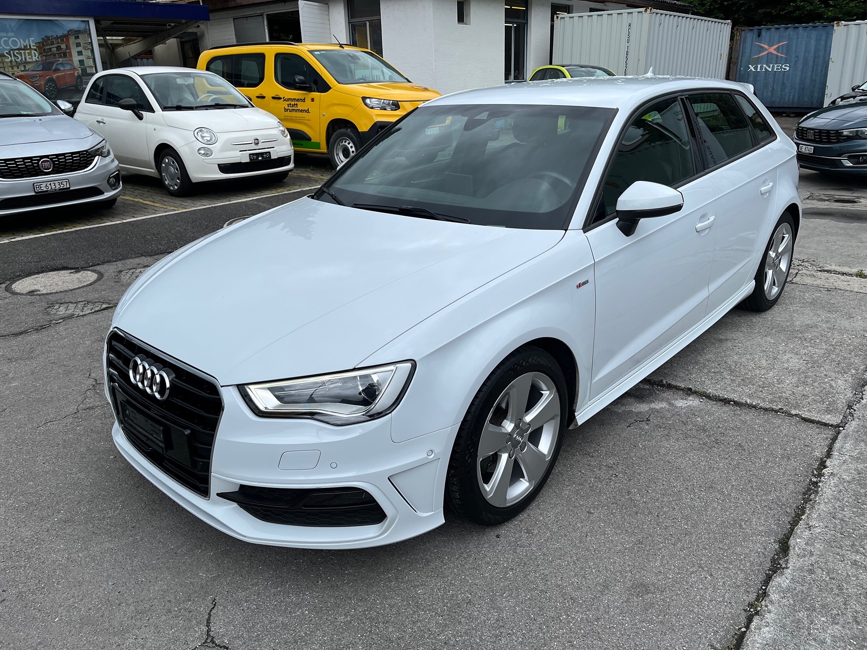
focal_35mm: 26
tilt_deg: -19.3
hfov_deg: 67.3
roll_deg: +0.4
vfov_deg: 53.1
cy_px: 325
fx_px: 651
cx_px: 434
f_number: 1.6
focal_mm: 5.1
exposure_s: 1/2410
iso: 50
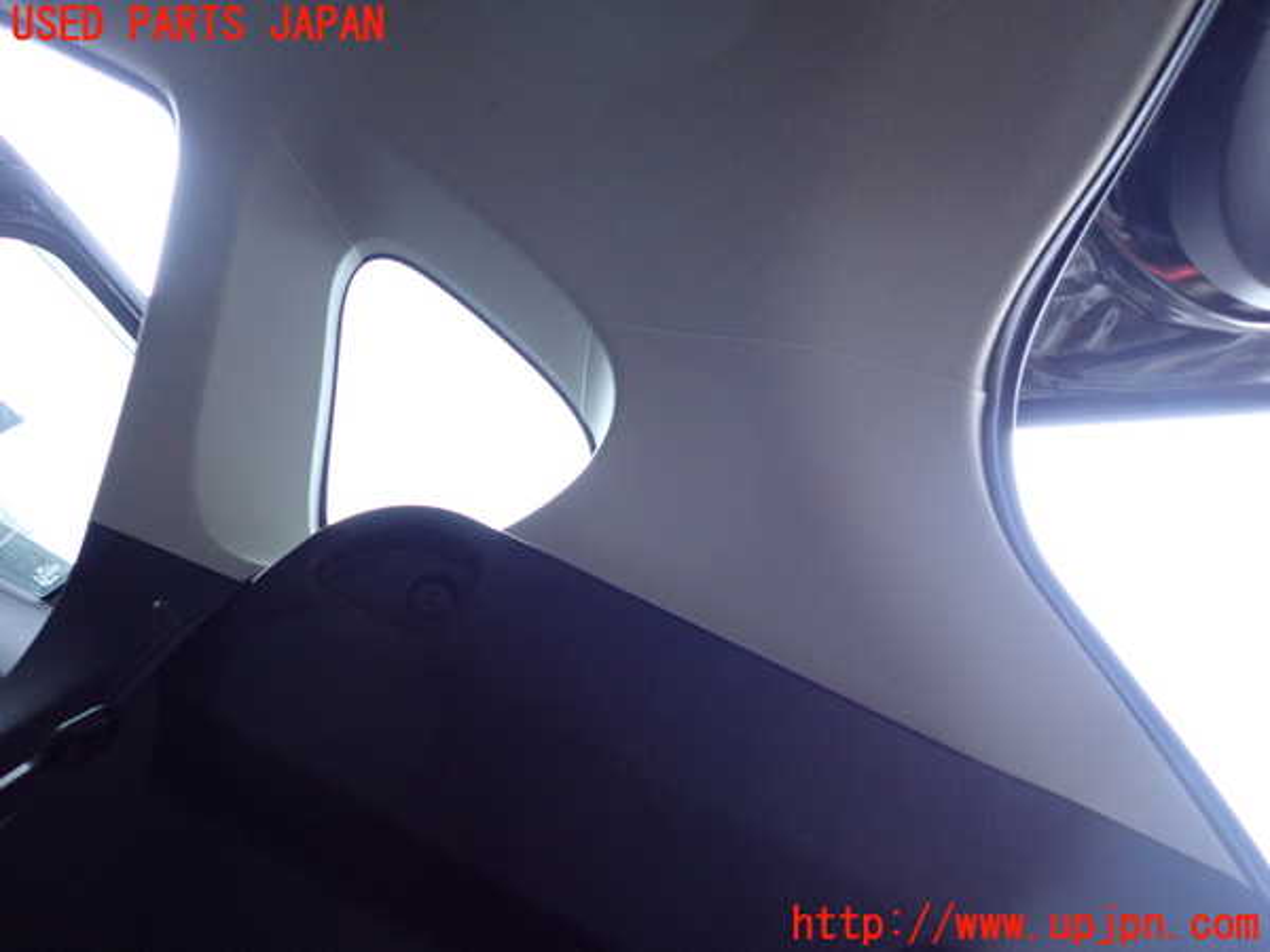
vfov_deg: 54.9
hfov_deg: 69.4
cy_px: 476
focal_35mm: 25
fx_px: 917
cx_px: 635
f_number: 2
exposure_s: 1/125
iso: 640
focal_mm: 4.5
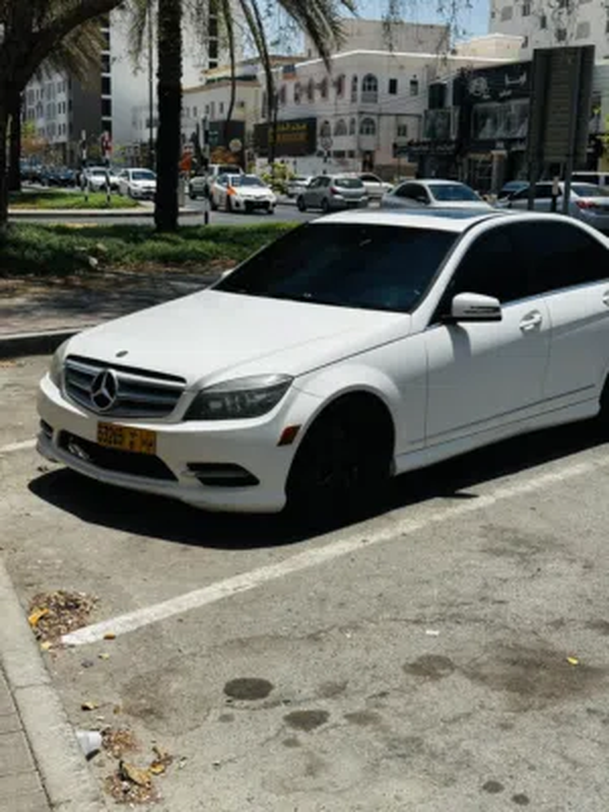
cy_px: 406
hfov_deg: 30.3
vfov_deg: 39.7
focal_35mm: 48
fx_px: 1126
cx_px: 304
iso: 64
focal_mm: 6.86
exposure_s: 1/6211
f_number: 1.78
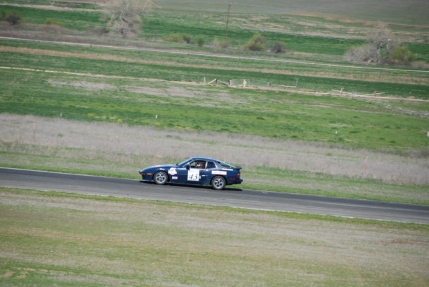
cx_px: 214
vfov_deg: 4.6
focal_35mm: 300
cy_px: 144
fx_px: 3580
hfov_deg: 6.9
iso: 200
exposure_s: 1/800
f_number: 5.6
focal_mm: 200
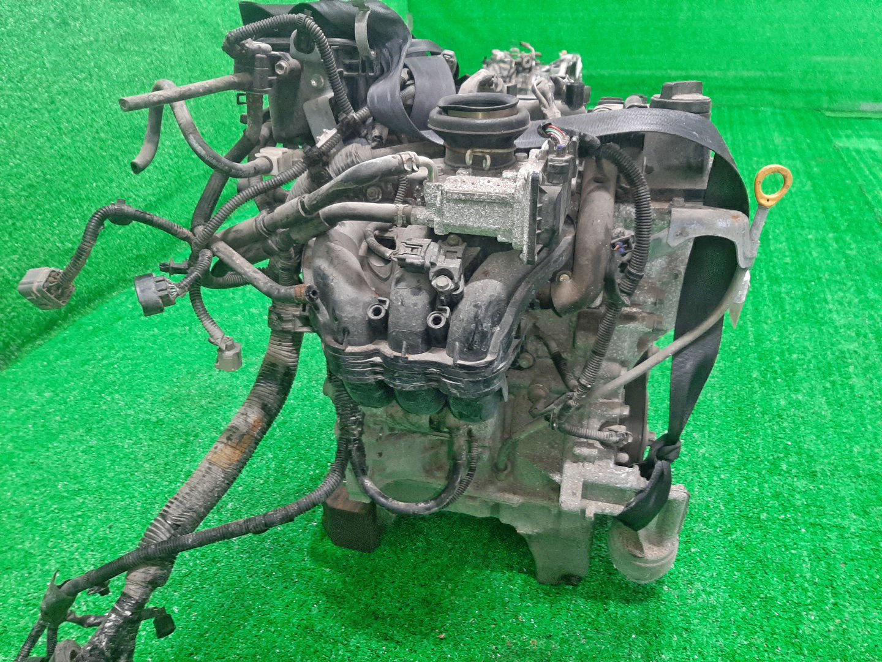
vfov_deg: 53.1
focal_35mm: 26
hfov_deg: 67.3
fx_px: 662
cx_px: 441
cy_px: 331
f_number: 1.7
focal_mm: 3.93
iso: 228
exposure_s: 1/50
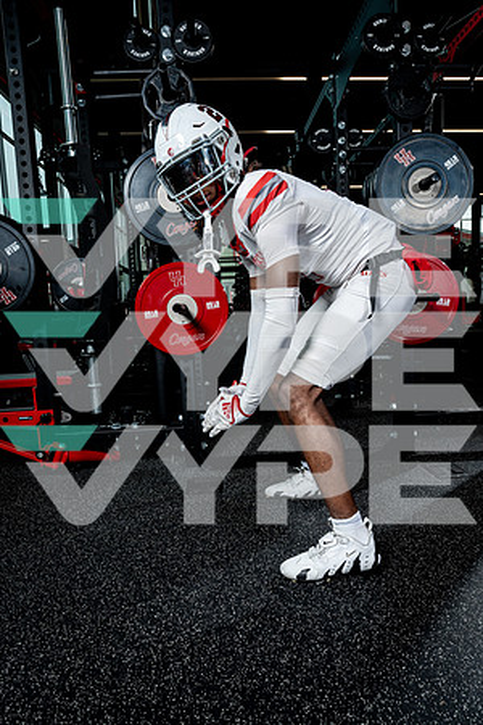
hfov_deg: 53.1
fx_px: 483
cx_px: 242
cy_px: 362
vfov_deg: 73.7
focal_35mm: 24
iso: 640
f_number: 9
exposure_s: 1/250
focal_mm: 24
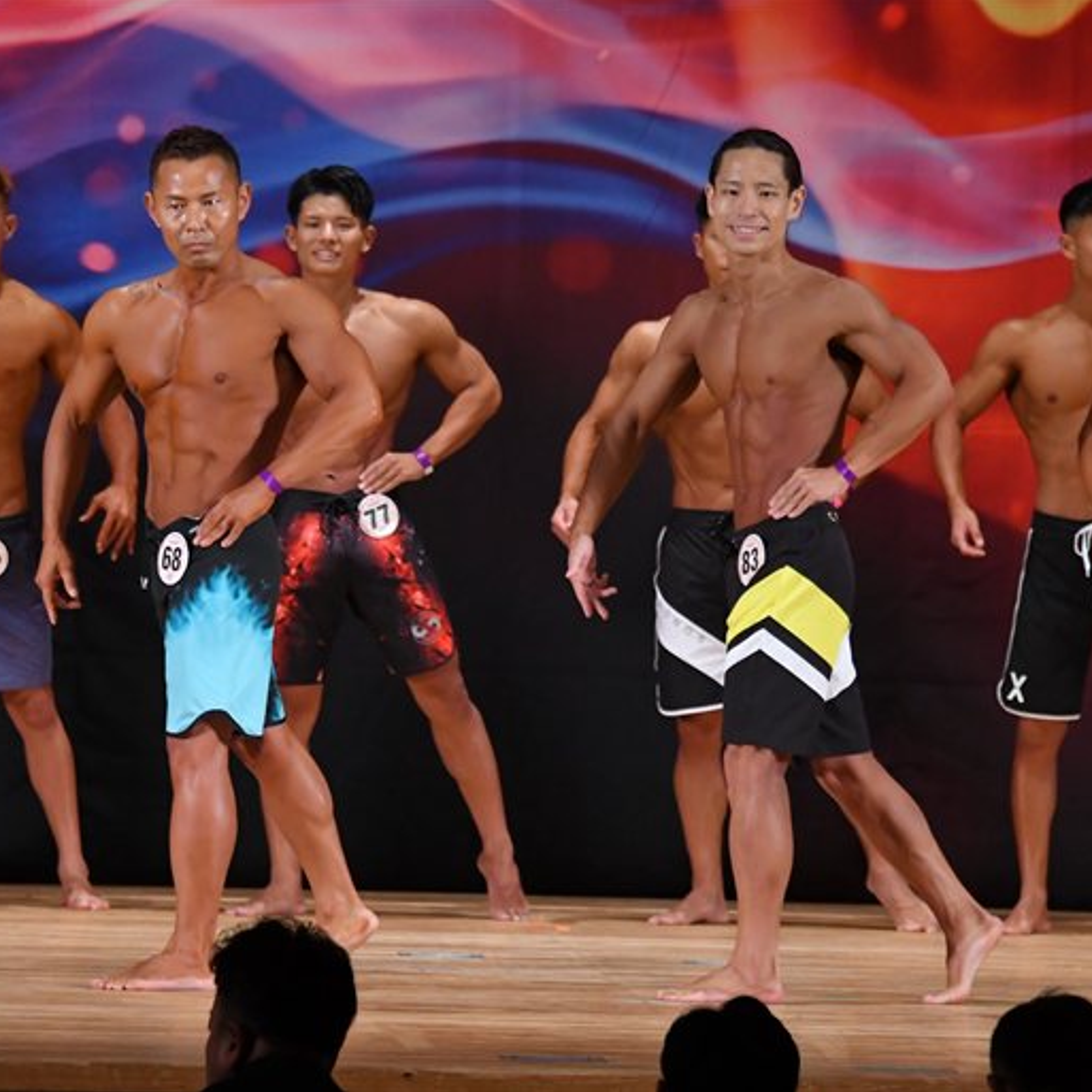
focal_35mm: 289
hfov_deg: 6.1
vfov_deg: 6.1
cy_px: 545
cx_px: 322
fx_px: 10315
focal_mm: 150
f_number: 5.6
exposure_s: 1/400
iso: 3200
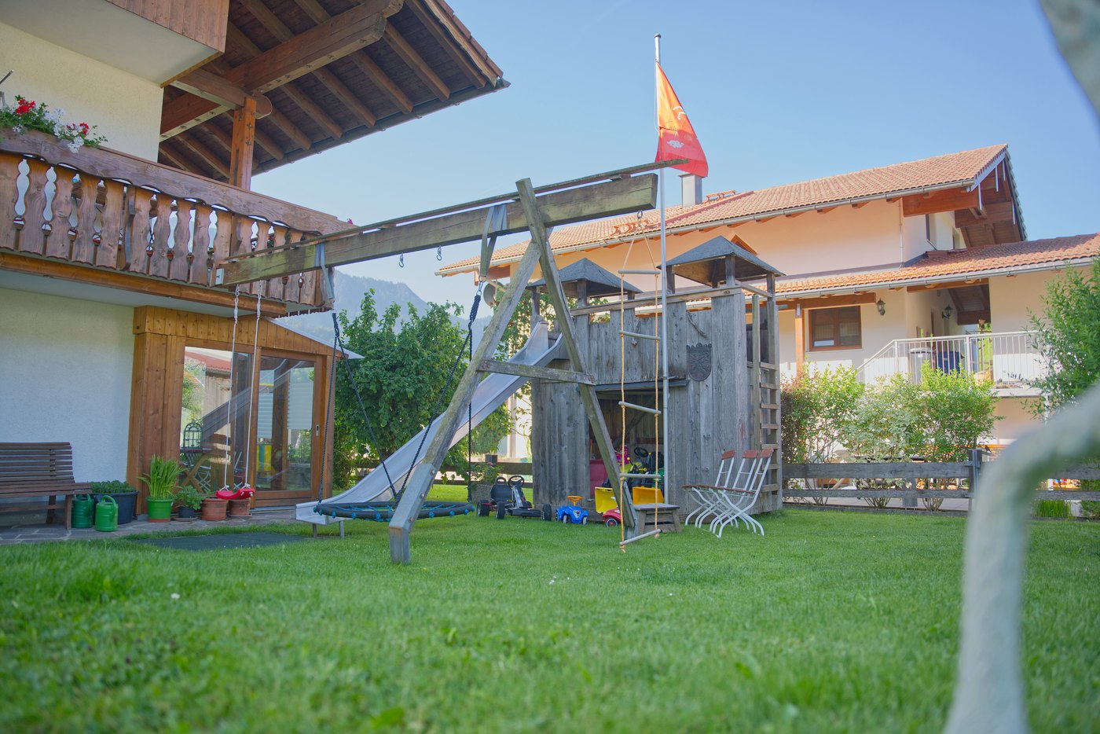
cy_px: 367
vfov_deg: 53.2
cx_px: 550
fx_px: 733
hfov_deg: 73.7
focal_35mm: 24
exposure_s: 1/640
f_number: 2.8
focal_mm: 24
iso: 250
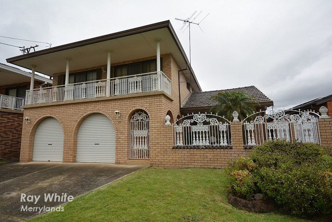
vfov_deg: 77.5
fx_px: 138
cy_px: 111
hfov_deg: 100.3
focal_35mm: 15
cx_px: 166
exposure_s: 1/60
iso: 220
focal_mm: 10
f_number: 4
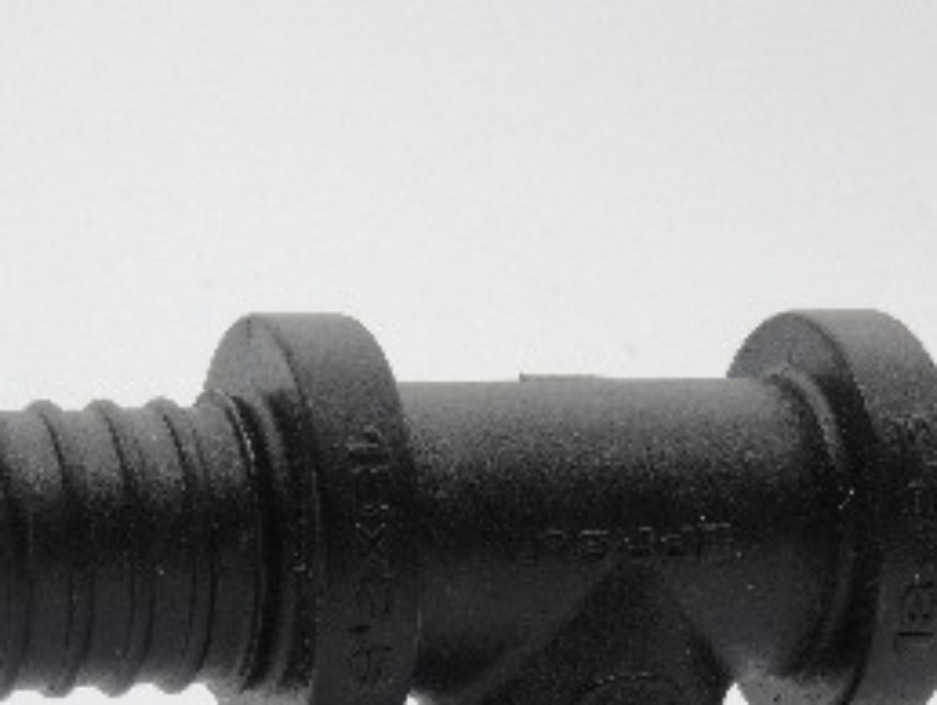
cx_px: 603
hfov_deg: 15.9
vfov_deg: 11.8
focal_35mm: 124
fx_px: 3360
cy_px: 785
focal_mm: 11
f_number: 7.1
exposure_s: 1/125
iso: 100
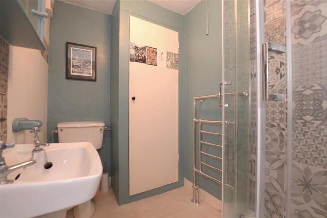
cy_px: 109
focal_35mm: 16
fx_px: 150
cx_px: 164
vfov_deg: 72.0
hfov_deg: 95.0
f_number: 6.3
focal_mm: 11
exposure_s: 1/2.5
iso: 200
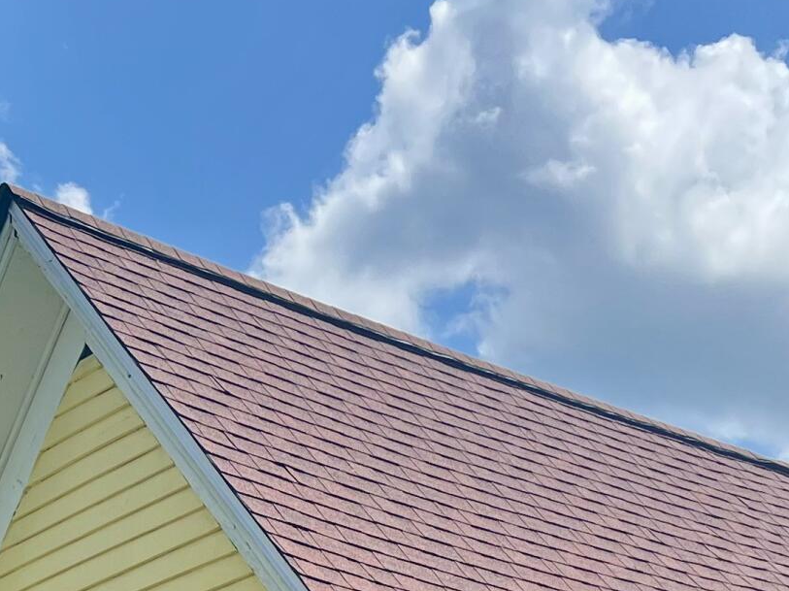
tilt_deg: +4.8
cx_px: 677
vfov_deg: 13.9
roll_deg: -0.3
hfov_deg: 20.1
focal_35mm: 96
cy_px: 1016
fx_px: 2187
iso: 50
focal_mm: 5.7
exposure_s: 1/3257
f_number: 1.5
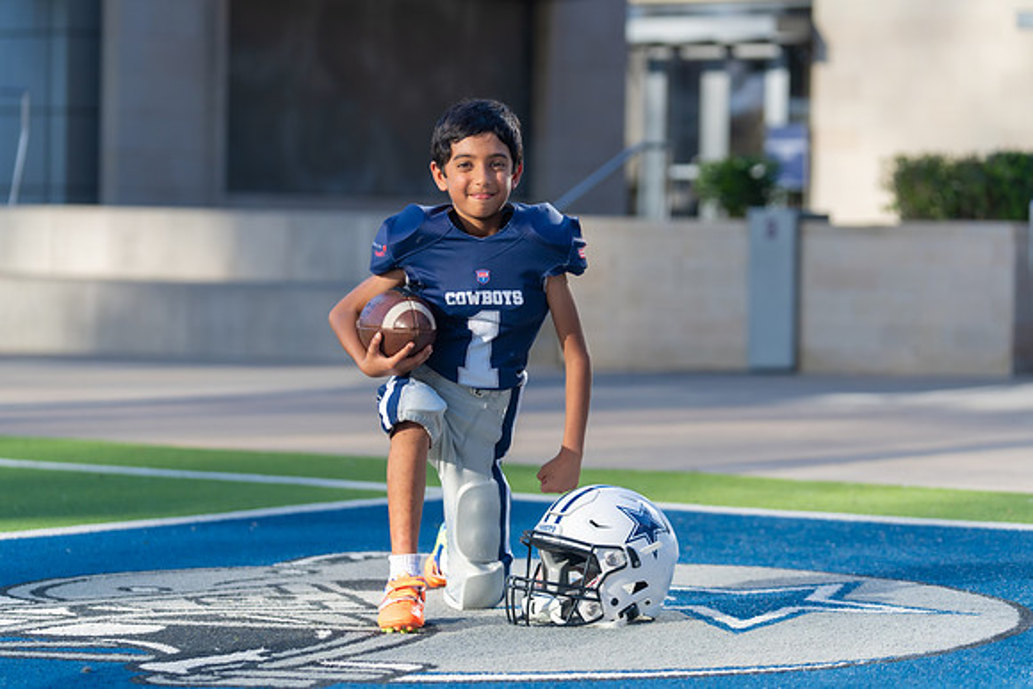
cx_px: 516
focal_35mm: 112
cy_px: 344
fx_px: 3222
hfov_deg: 18.2
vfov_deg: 12.2
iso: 100
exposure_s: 1/500
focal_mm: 107
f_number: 3.2
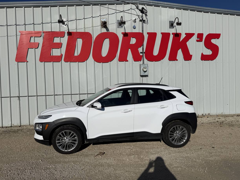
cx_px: 116
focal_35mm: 25
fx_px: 173
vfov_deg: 54.9
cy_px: 92
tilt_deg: -1.5
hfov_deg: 69.4
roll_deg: +1.6
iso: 64
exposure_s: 1/14286
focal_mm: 6.76
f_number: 1.78
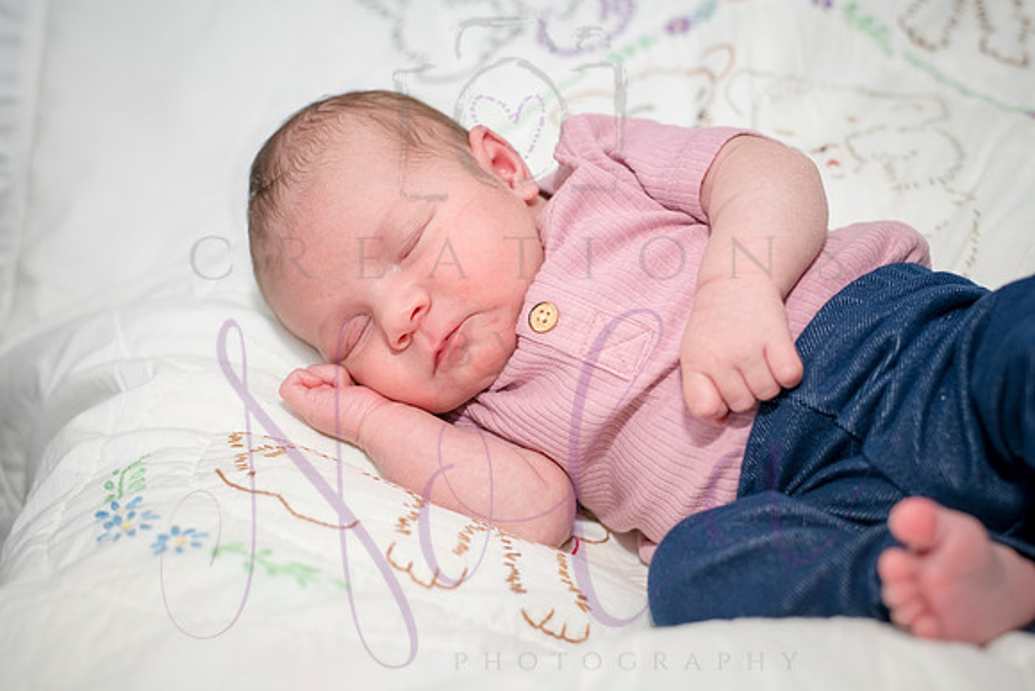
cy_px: 346
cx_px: 518
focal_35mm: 50
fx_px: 1438
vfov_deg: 27.0
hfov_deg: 39.6
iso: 800
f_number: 4
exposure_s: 1/250
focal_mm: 50
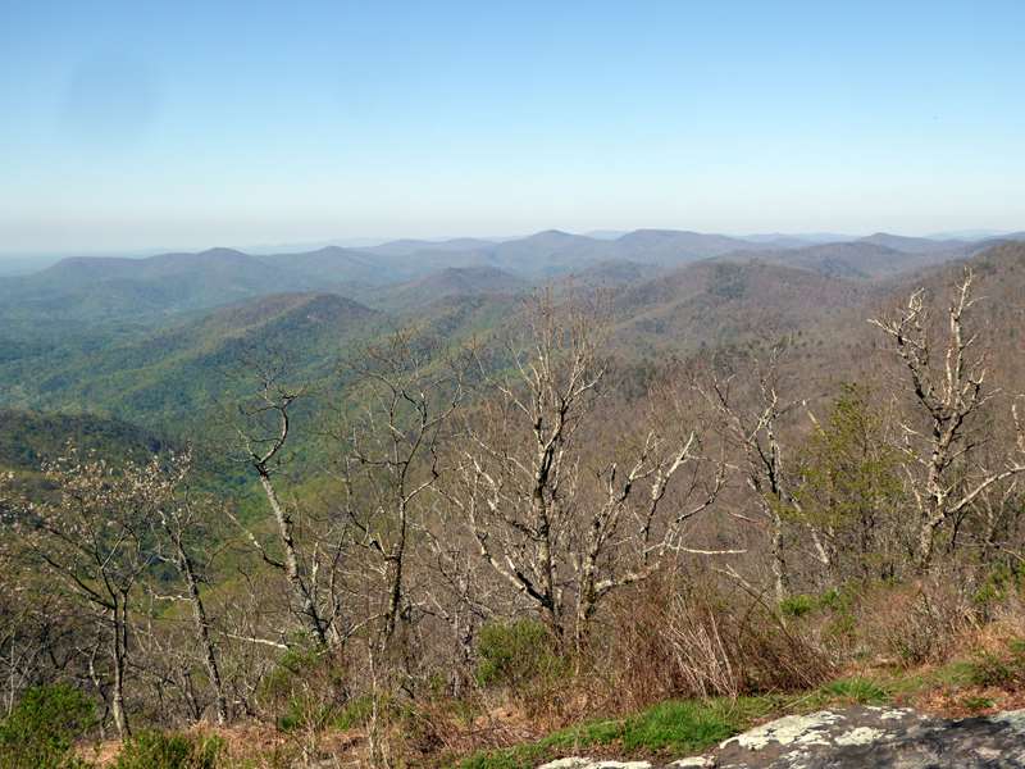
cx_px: 512
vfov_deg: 38.7
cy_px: 384
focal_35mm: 37
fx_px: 1096
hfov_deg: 50.1
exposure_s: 1/640
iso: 100
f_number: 3.7
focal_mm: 6.7
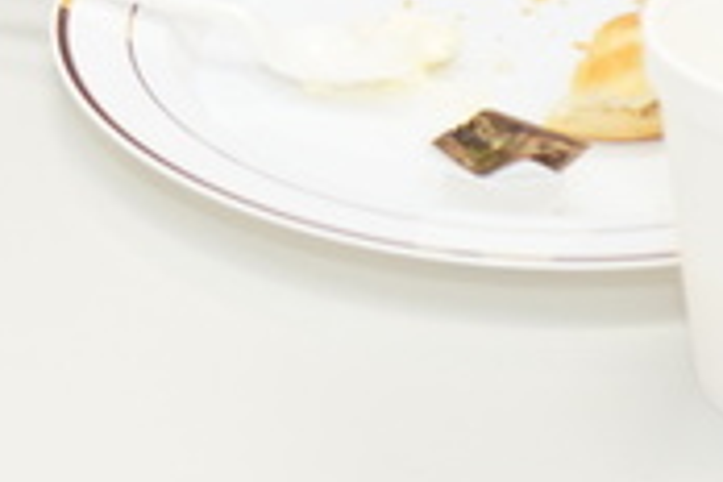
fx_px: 3434
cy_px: -613
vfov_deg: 7.6
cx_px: 4
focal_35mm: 171
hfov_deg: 11.9
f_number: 4
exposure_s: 1/160
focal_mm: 29
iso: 1000
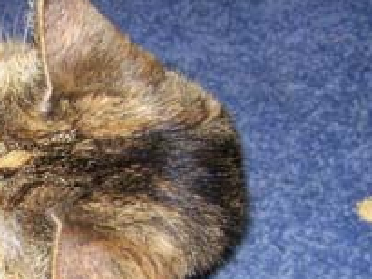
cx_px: -91
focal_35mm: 111
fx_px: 1194
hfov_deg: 16.8
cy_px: 248
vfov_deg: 13.2
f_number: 2.8
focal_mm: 6.3
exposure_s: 1/60
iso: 160
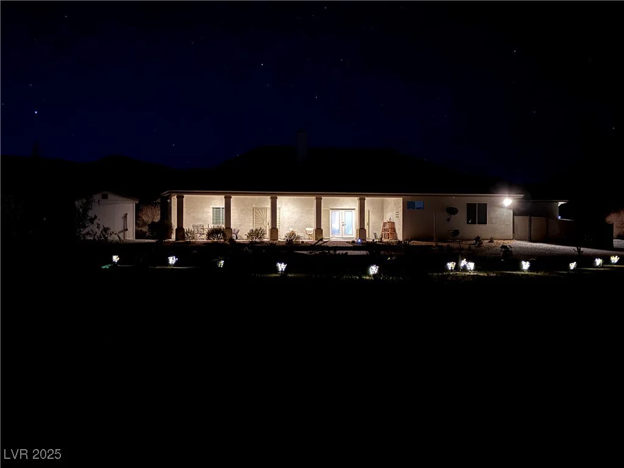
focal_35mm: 48
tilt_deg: +0.1
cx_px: 312
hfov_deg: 39.7
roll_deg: -0.4
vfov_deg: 30.3
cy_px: 234
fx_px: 865
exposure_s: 1/2
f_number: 1.78
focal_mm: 6.76
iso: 640
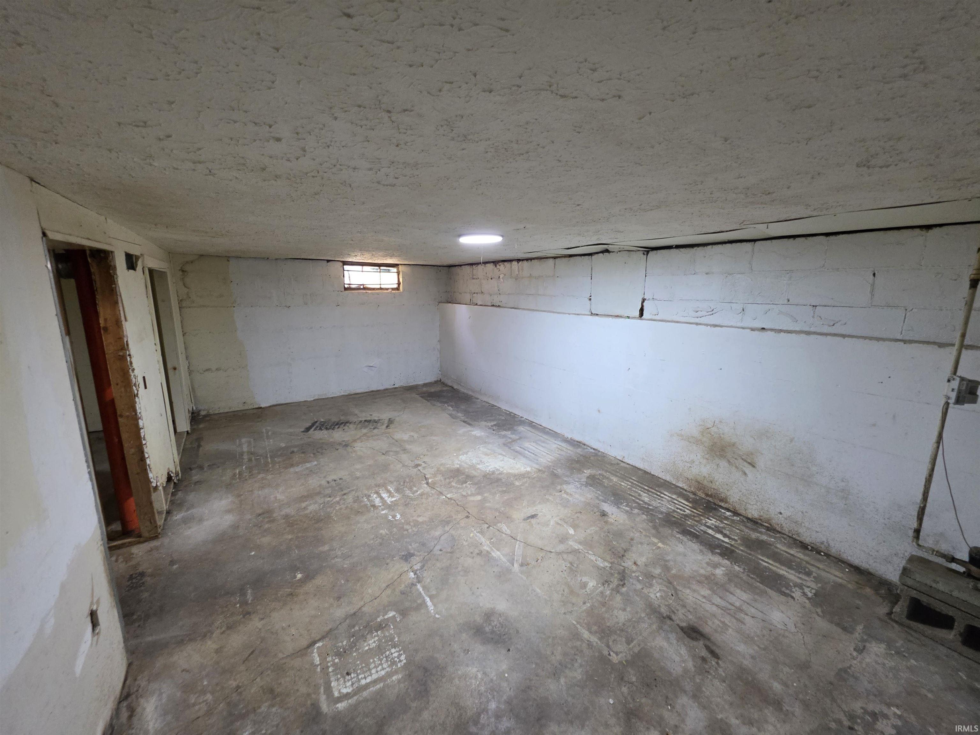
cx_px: 490
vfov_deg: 89.9
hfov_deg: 106.2
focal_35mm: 13
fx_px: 368
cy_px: 368
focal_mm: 2.2
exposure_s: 1/60
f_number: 1.9
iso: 320
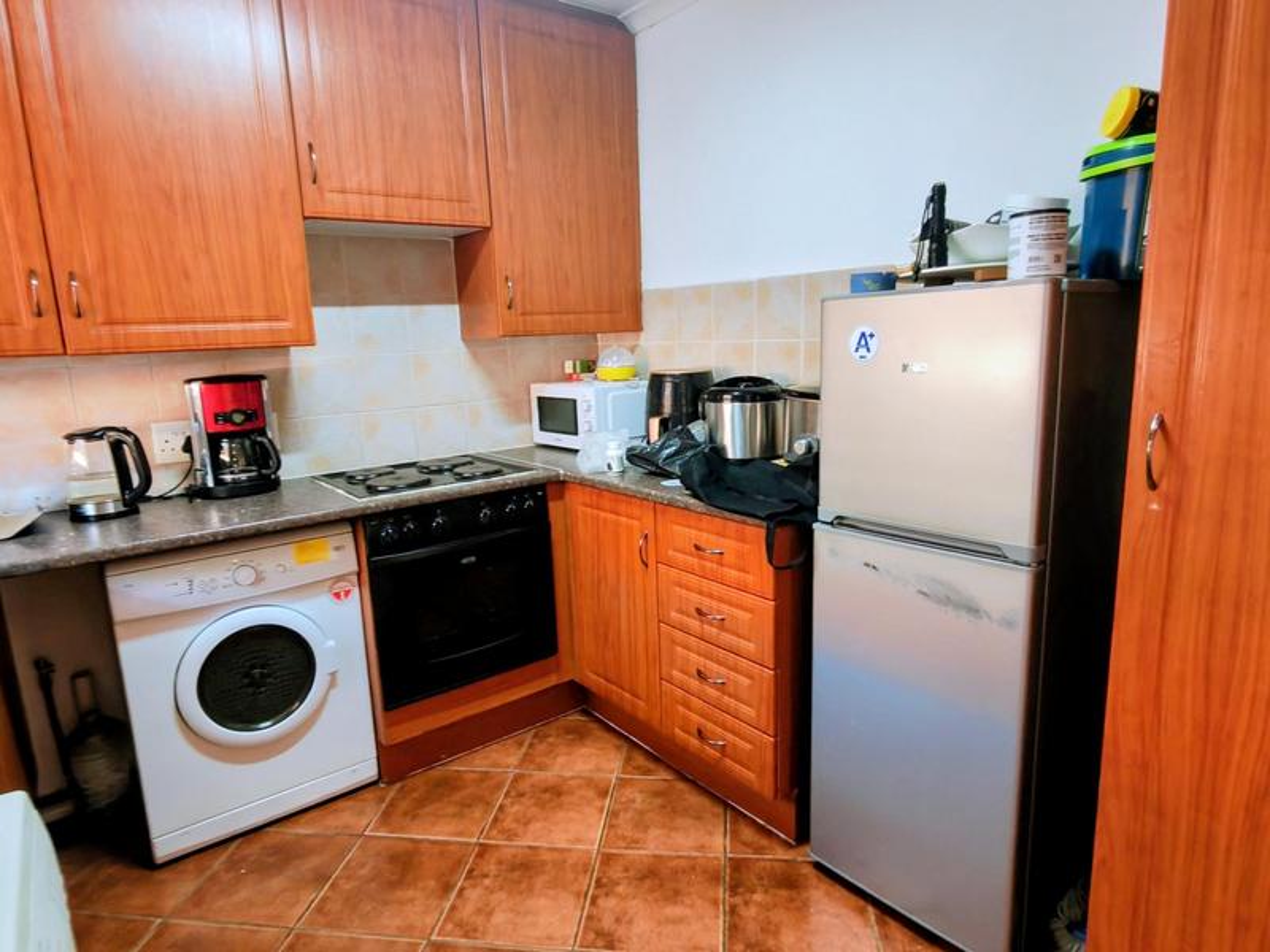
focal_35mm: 16
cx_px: 635
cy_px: 476
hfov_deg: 94.5
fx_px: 587
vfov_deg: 78.1
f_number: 2.2
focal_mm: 1.96
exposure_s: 1/20
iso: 174
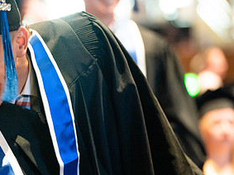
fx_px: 1622
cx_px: 17
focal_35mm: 240
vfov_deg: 6.2
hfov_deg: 8.2
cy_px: 139
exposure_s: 1/125
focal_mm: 122
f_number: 2.8
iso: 2500
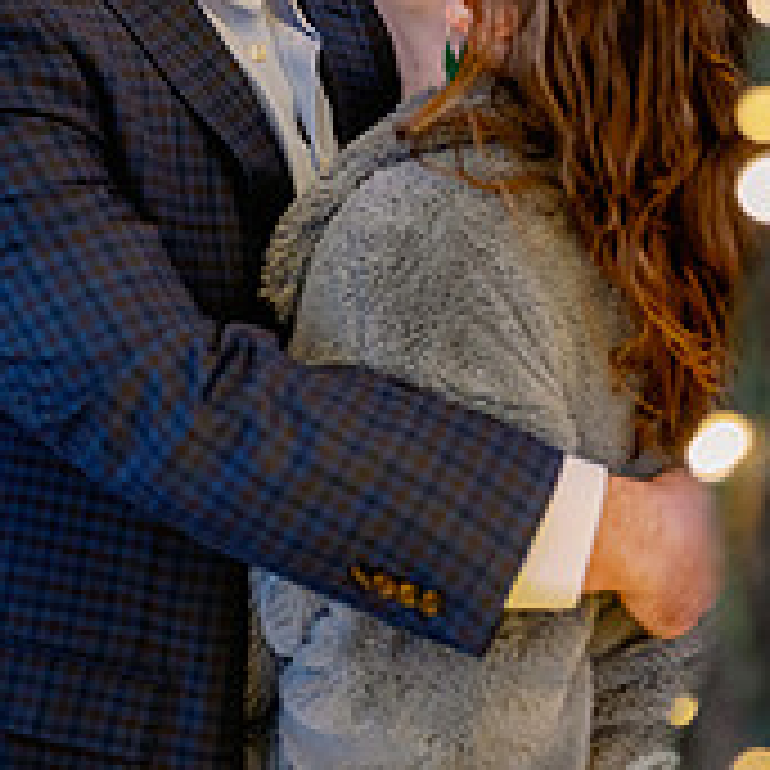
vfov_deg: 15.4
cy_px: 54
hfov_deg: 15.5
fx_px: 2819
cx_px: 545
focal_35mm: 112
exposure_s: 1/250
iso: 1250
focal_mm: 50
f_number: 2
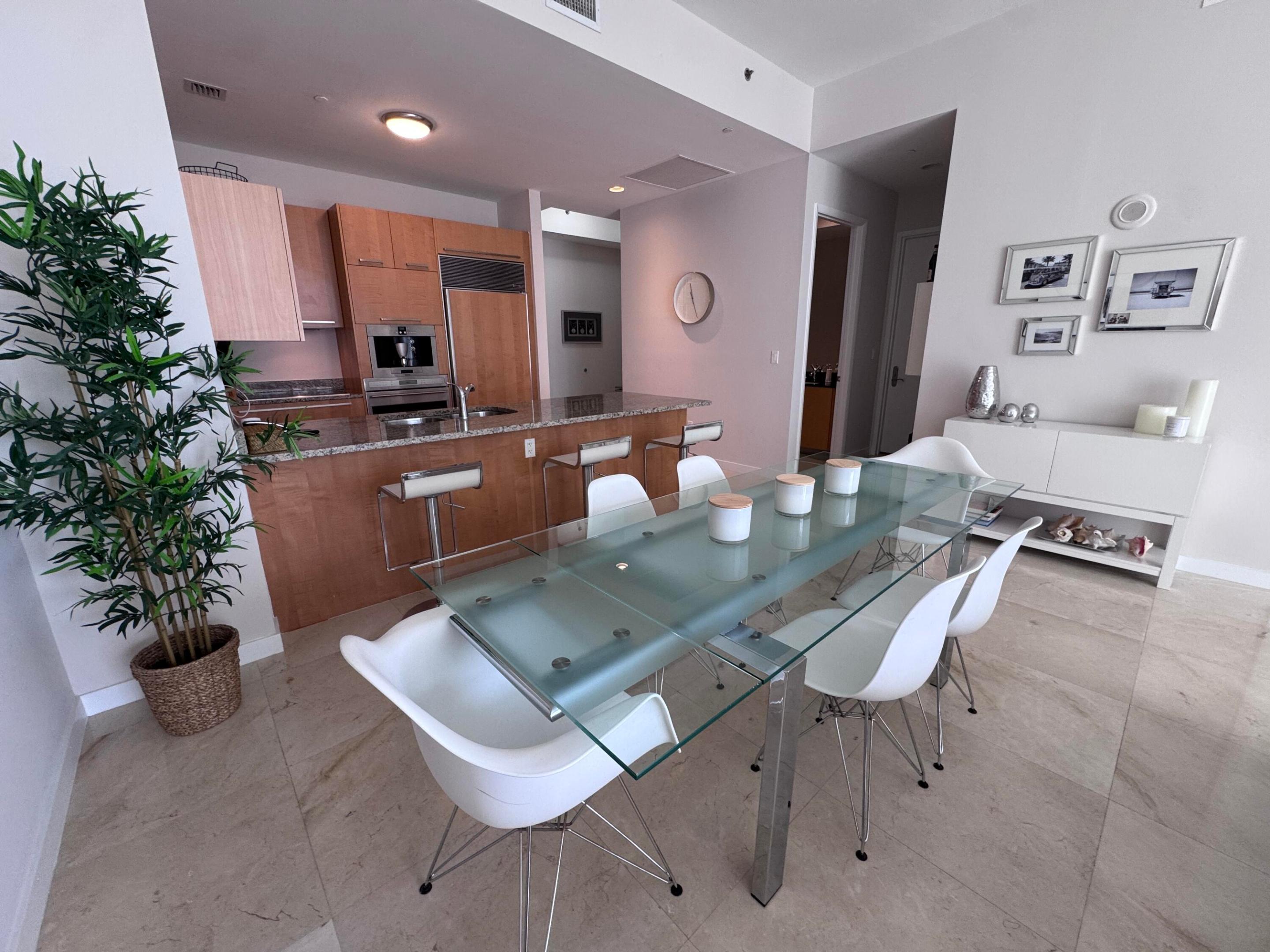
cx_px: 635
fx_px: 514
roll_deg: +0.4
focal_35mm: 14
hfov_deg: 102.1
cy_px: 476
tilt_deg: -15.3
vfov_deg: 85.7
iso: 125
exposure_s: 1/120
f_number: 2.2
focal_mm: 2.22
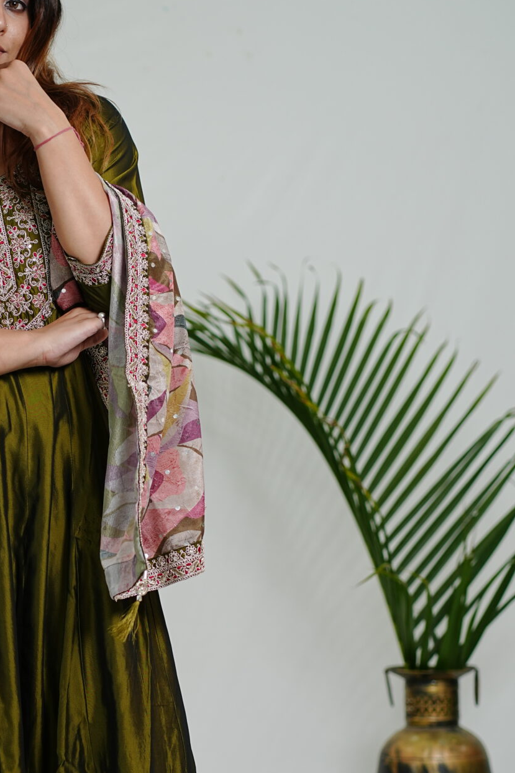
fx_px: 3754
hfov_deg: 7.8
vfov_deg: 11.7
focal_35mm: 175
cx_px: 61
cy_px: 534
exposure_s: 1/160
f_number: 2.5
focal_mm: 85
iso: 250
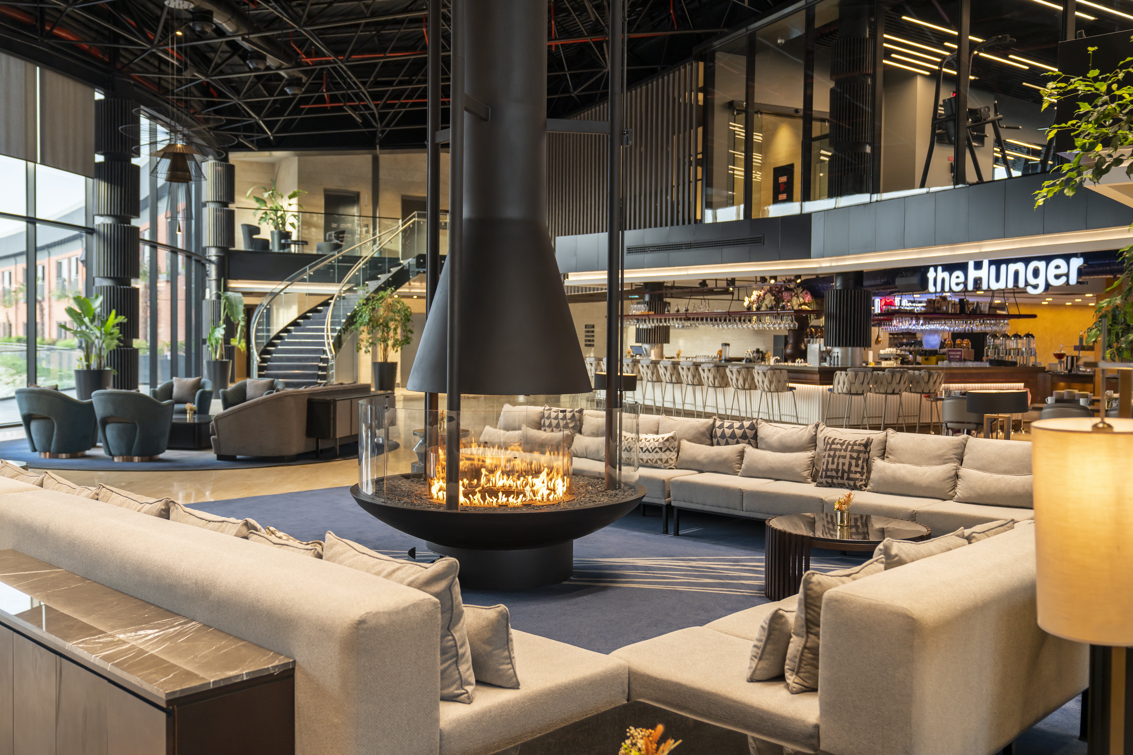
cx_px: 566
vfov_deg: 40.0
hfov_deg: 57.2
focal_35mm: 33
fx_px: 1039
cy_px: 378
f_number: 3.2
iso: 400
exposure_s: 1/160
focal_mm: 33
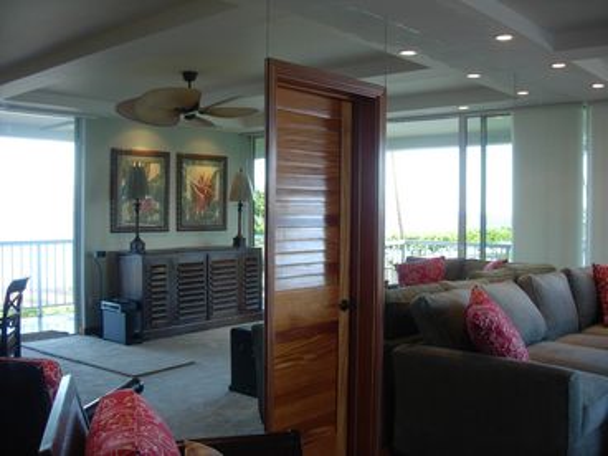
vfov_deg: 37.7
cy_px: 228
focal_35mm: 38
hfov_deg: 49.0
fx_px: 667
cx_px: 304
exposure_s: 1/58.6
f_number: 2.8
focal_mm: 7.8
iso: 64
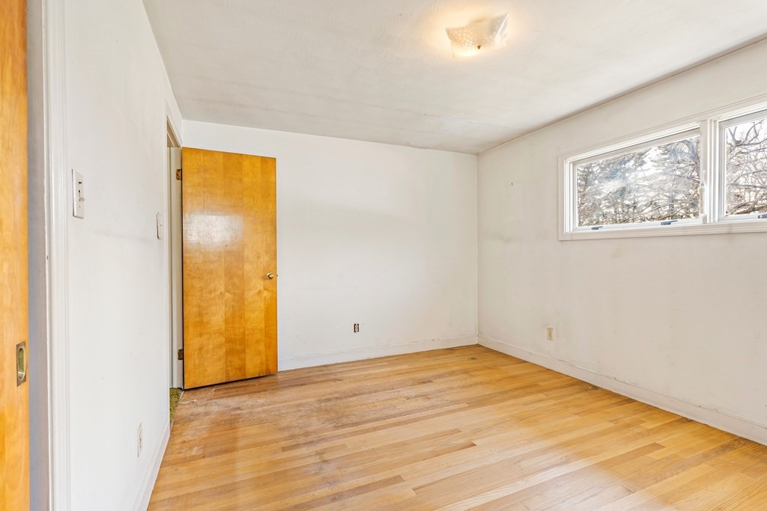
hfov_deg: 93.3
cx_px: 384
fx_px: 362
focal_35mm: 17
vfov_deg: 70.5
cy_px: 256
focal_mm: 17
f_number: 9
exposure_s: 1/4
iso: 320
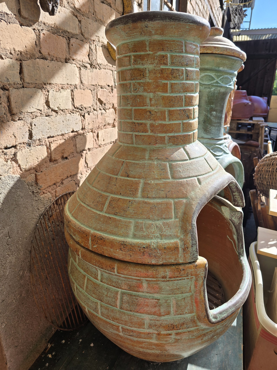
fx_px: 245
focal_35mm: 23
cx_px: 138
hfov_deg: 58.9
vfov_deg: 73.9
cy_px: 185
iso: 12
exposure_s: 1/411
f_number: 1.7
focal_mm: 6.3
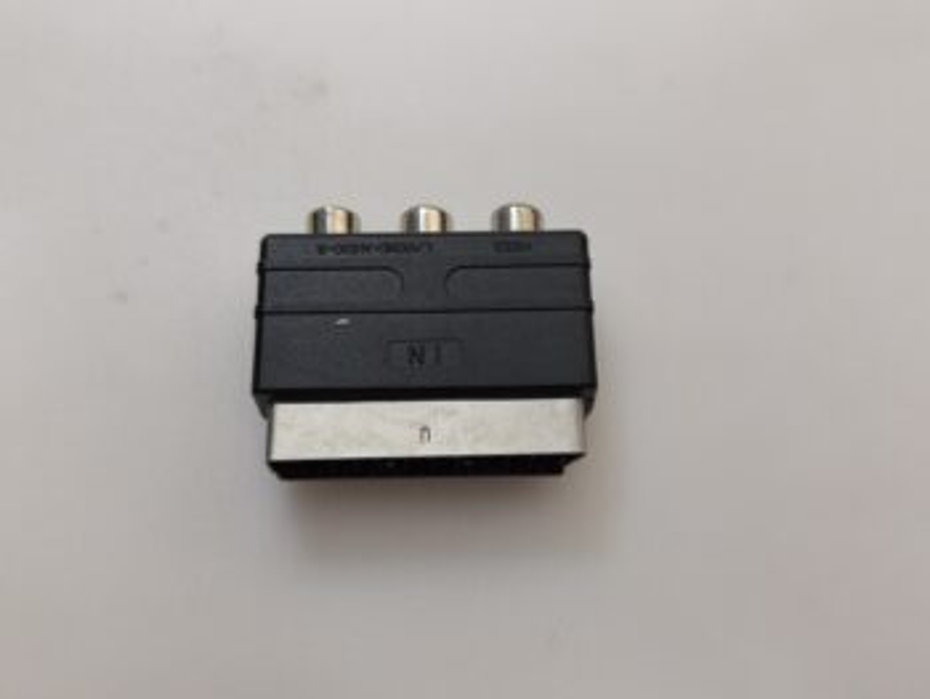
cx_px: 465
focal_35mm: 35
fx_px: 941
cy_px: 350
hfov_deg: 52.6
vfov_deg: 40.7
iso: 320
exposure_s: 1/50
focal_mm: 6.57
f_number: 1.6
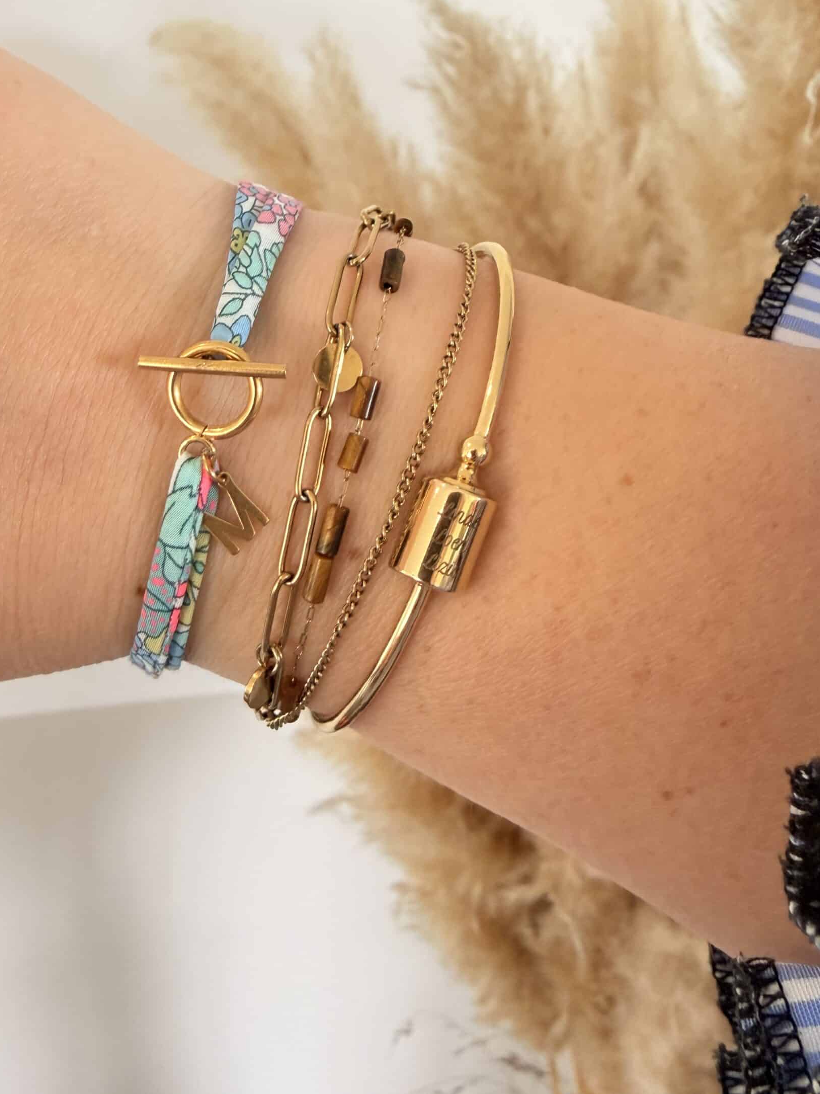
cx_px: 331
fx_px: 1011
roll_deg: -1.6
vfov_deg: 56.2
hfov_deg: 44.0
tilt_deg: -13.1
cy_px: 420
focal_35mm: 32
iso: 320
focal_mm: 2.22
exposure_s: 1/100
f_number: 2.2
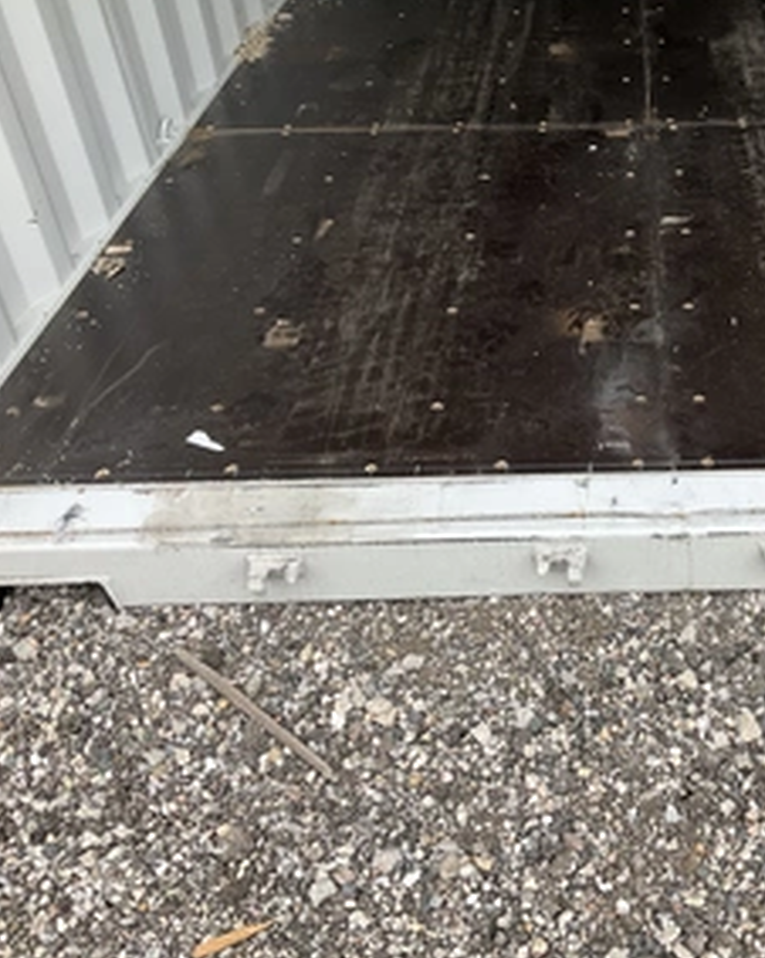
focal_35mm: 40
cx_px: 640
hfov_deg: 35.8
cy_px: 464
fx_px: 1133
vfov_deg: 45.8
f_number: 1.8
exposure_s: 1/122
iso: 32
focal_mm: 3
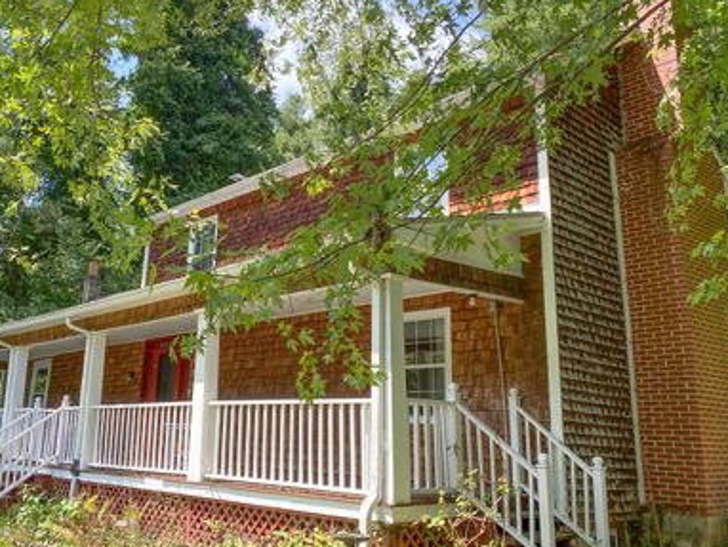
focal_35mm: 34
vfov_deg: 41.8
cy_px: 272
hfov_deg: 53.5
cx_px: 284
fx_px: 715
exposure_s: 1/620
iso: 32
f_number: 1.8
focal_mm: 4.25
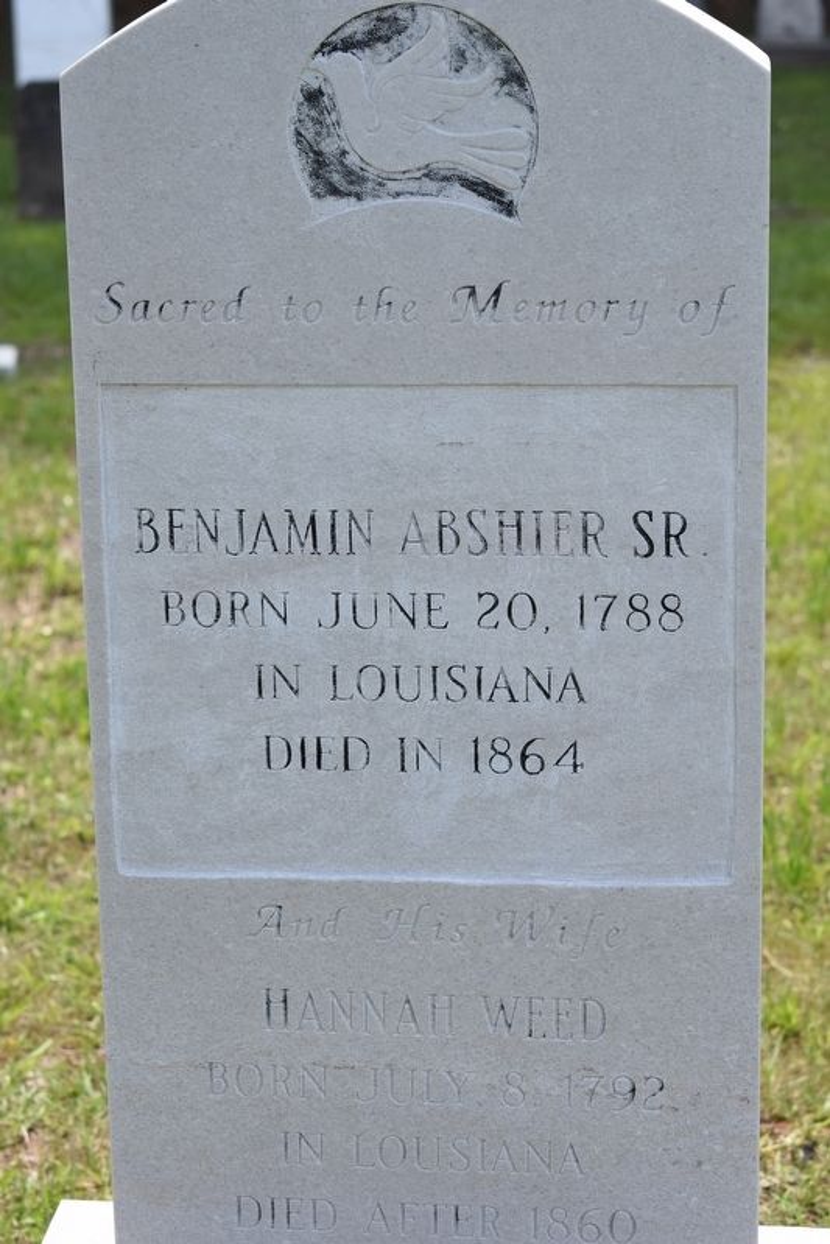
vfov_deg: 22.6
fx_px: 3111
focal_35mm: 90
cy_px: 622
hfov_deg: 15.2
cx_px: 415
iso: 640
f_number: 5.6
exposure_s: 1/1000
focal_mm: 60
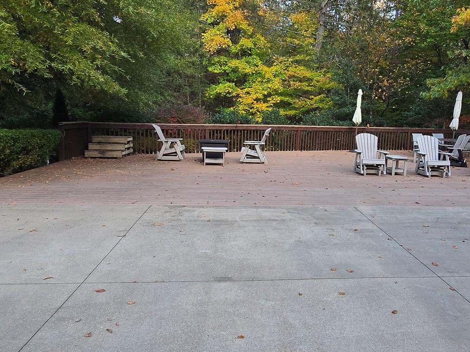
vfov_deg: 53.1
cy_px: 171
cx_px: 282
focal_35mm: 26
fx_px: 353
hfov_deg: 66.6
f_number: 2.2
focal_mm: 2.2
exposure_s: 1/120
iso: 64
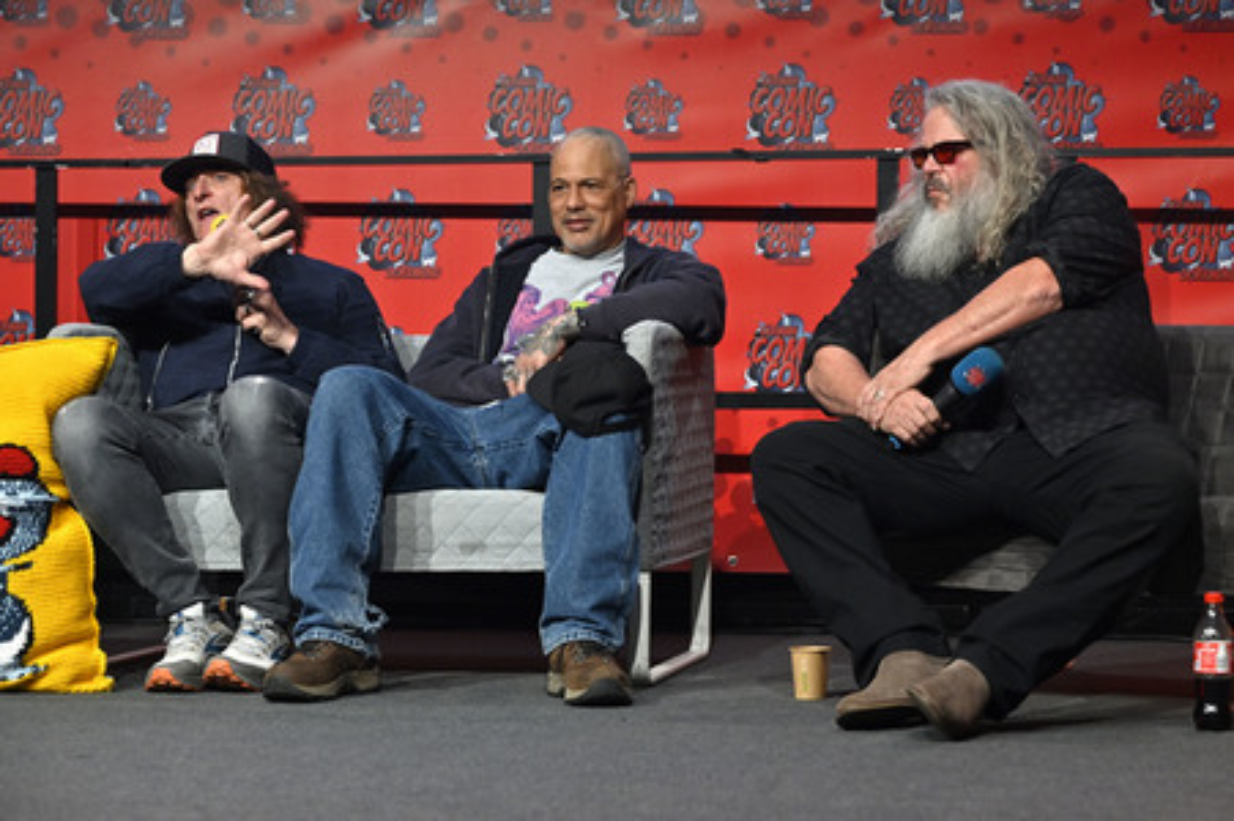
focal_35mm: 92
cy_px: 410
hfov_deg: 22.2
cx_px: 617
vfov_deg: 14.8
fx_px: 3151
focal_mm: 92
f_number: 4.5
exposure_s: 1/400
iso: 1250
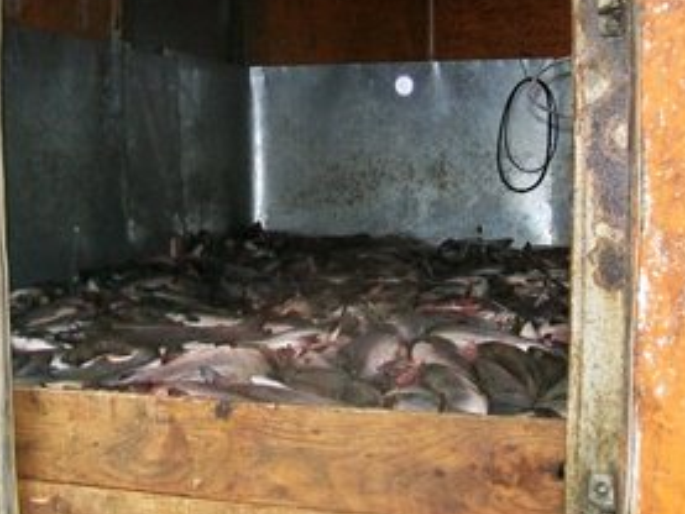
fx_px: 1089
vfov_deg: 26.6
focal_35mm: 55
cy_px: 257
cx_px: 198
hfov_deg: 34.4
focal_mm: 6.1
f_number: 2.7
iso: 160
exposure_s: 1/125
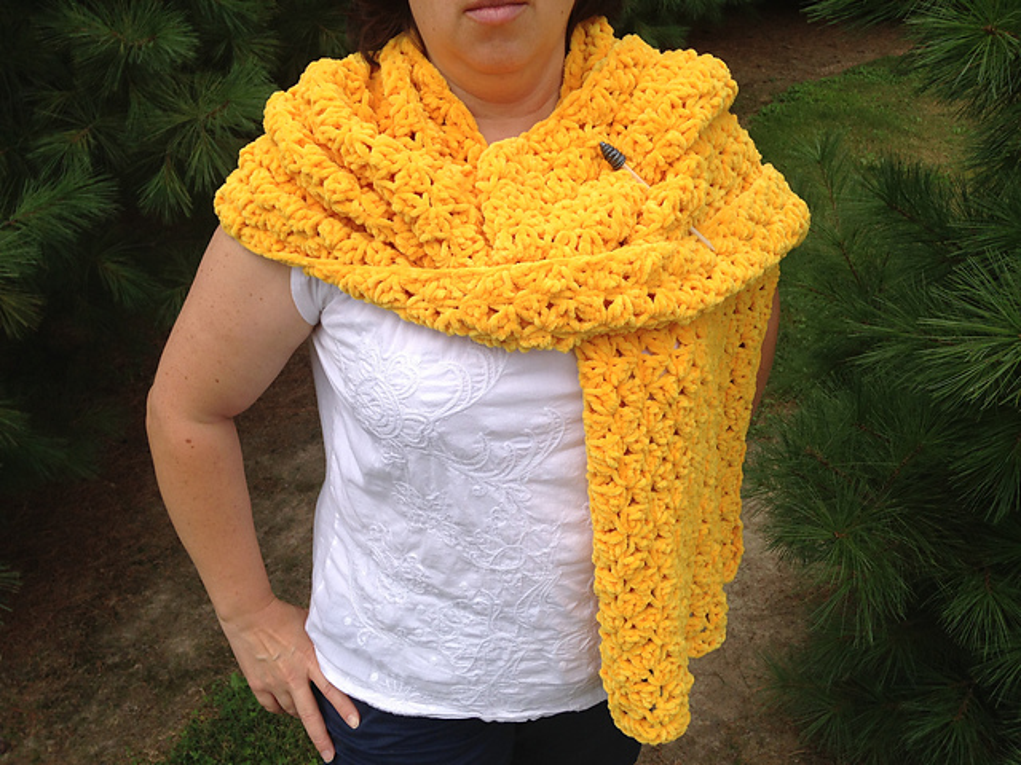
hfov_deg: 55.4
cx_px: 510
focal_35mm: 33
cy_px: 382
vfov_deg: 42.9
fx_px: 973
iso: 50
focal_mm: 4.12
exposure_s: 1/1178
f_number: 2.4
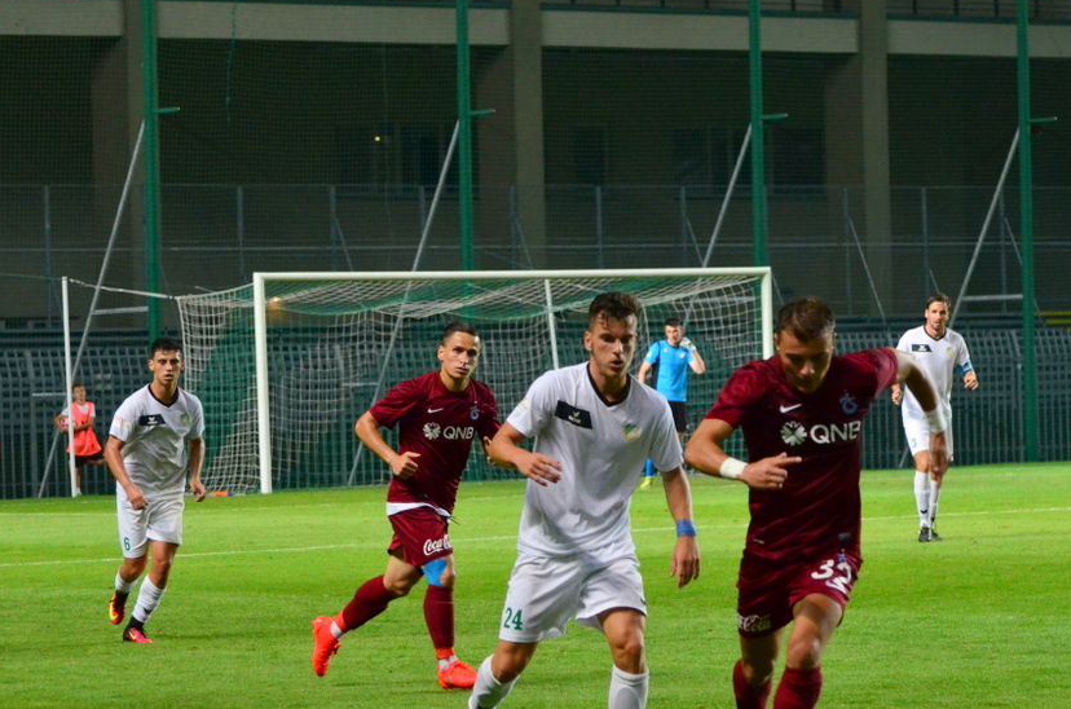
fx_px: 5550
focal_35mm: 187
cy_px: 479
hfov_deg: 11.0
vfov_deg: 7.3
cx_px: 609
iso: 2500
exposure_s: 1/400
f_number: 5
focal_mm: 86
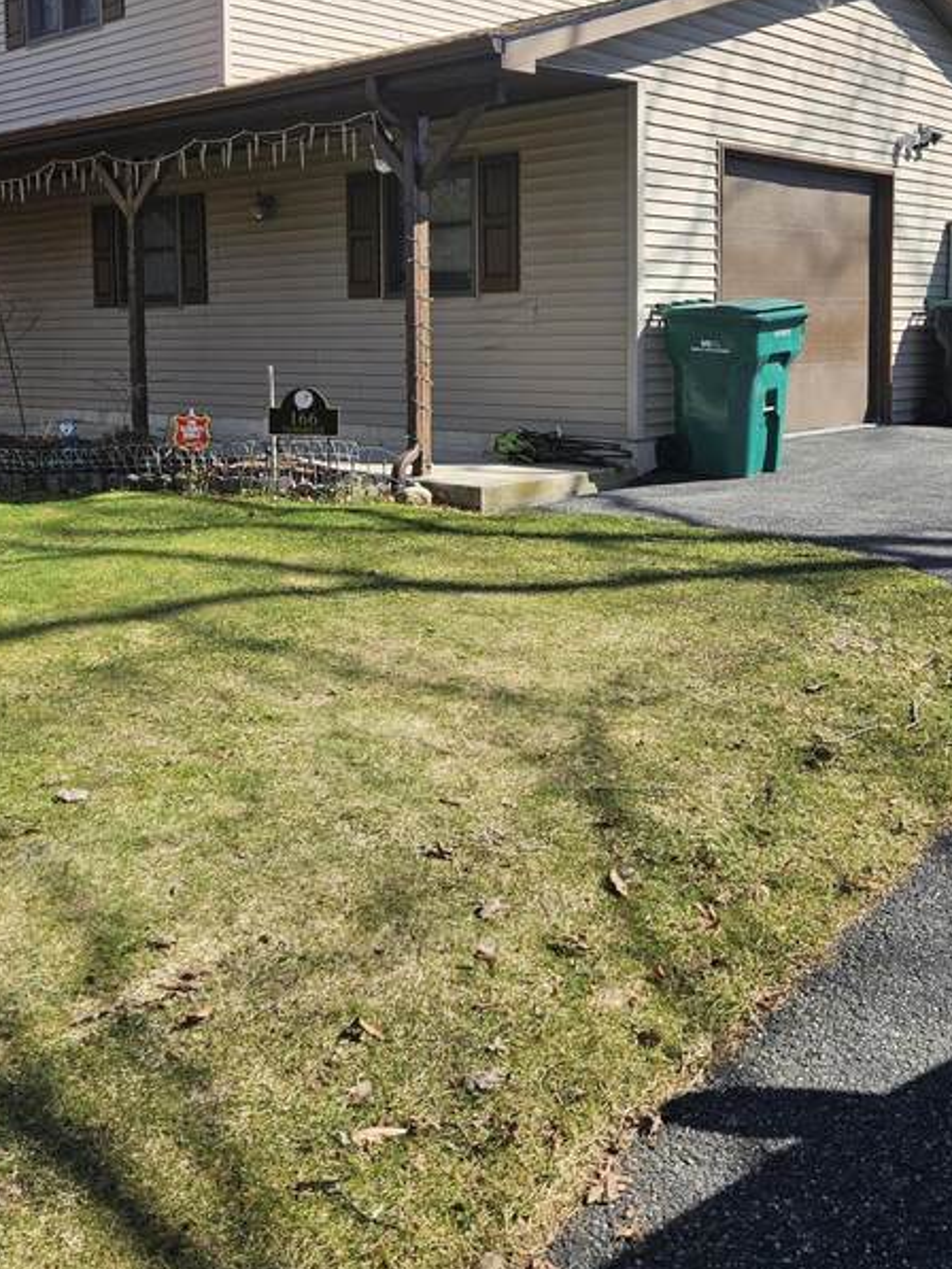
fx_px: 1356
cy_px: 434
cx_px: 400
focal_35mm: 37
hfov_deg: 38.6
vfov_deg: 49.3
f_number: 1.8
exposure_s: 1/1087
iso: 25
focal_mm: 5.4
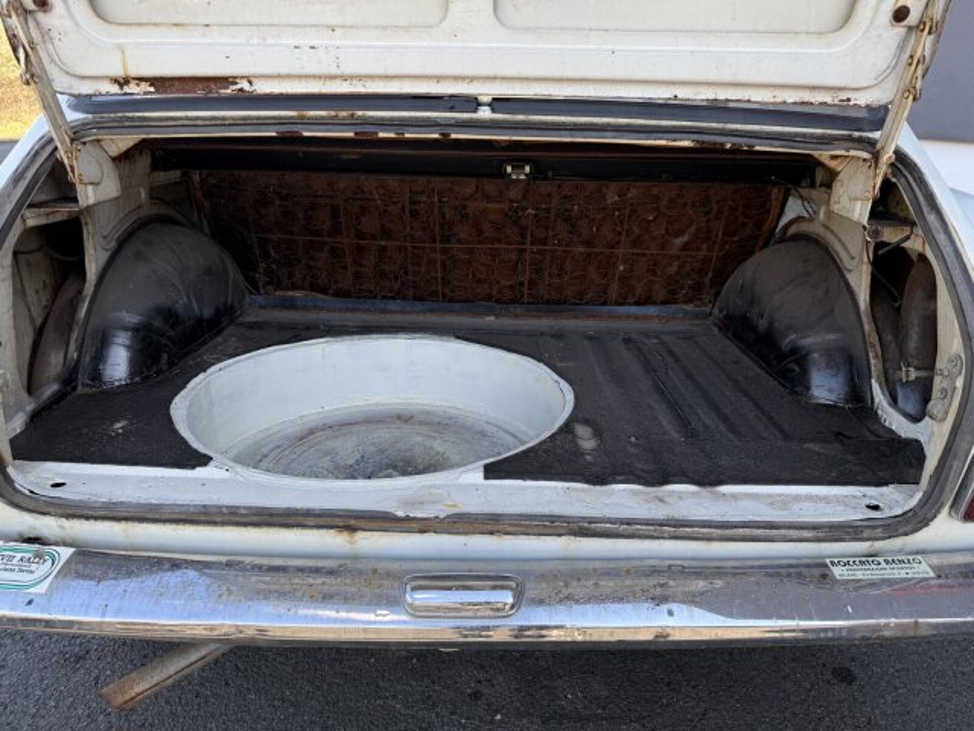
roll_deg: -3.4
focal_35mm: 24
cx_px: 487
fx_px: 675
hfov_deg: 71.6
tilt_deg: -20.3
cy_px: 366
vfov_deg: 56.8
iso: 80
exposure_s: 1/514
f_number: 1.78
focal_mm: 6.76
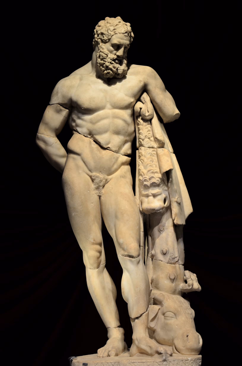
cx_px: 121
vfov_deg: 27.0
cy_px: 183
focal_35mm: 75
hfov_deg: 18.1
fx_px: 760
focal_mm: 50
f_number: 2.5
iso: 400
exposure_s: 1/40
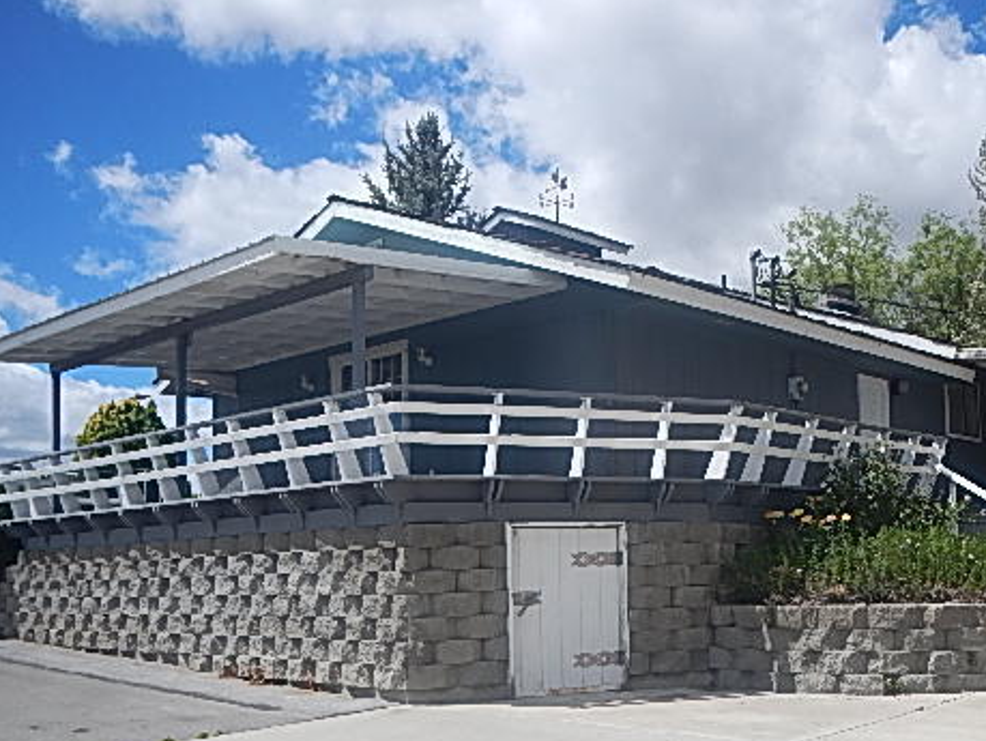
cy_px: 498
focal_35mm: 39
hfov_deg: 47.4
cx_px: 614
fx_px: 1112
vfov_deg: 36.5
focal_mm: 5
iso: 125
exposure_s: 1/1500
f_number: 3.9
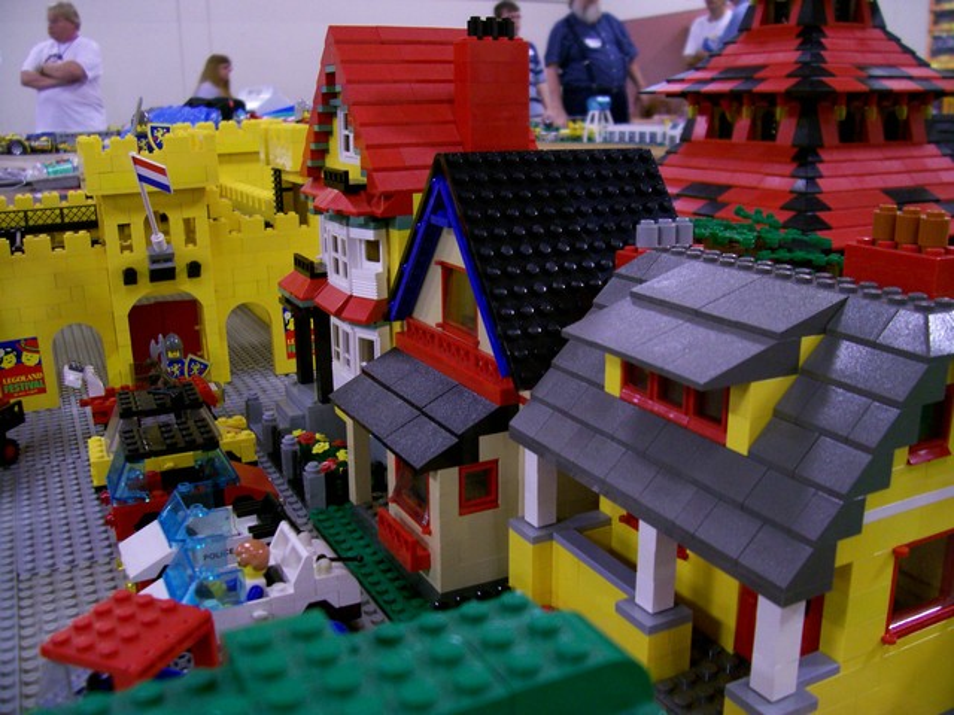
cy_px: 358
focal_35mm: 34
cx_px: 477
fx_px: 937
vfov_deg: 41.8
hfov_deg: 54.0
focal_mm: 5.6
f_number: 2.7
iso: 160
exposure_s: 1/8
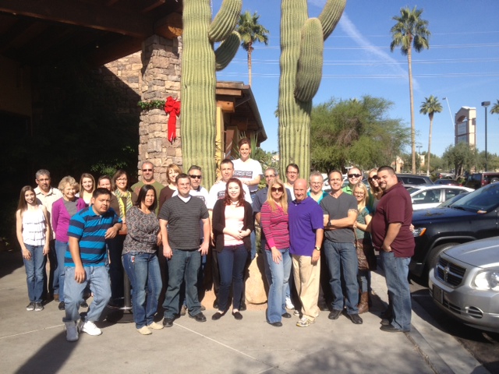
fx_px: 505
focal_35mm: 35
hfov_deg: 52.6
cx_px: 250
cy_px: 187
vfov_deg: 40.7
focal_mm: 4.28
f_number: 2.4
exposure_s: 1/1381
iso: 50
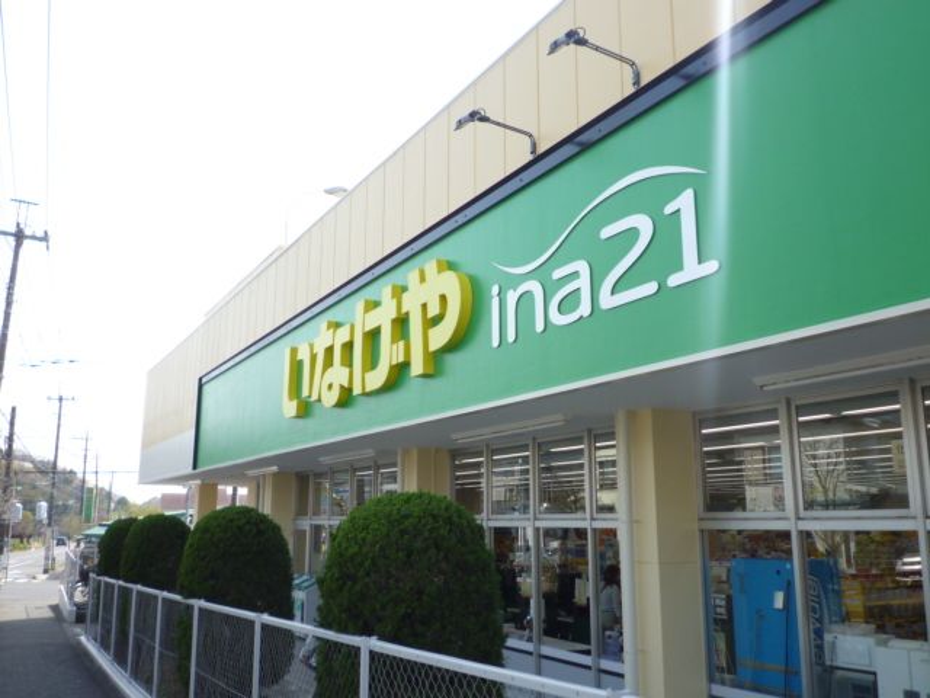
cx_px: 465
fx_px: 833
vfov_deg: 45.4
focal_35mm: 31
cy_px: 349
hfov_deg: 58.4
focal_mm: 4.4
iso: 80
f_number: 2.8
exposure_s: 1/400
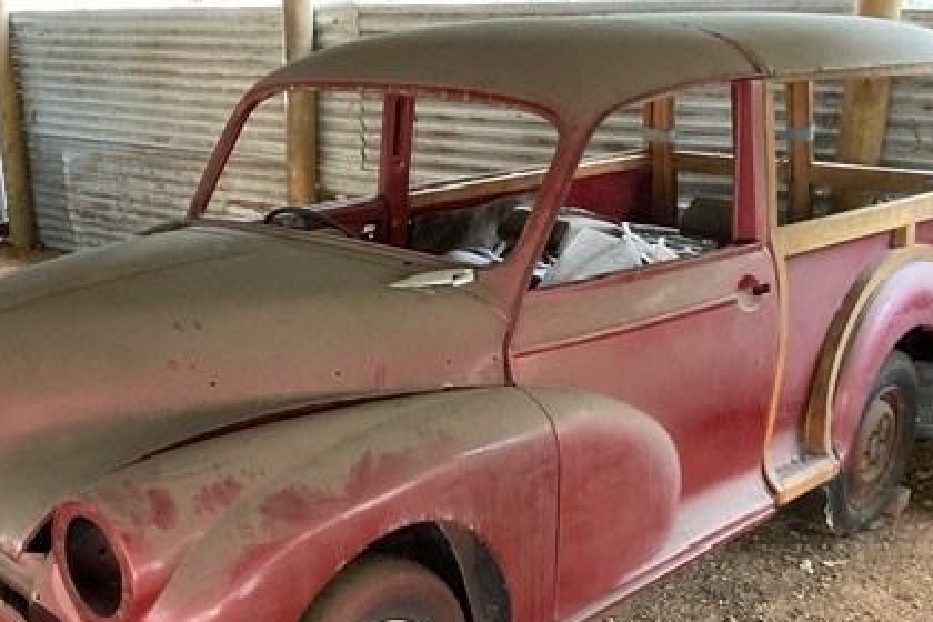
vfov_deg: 28.9
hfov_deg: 42.6
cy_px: 458
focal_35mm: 46
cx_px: 382
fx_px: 1192
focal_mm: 3
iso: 200
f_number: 1.8
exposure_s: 1/40
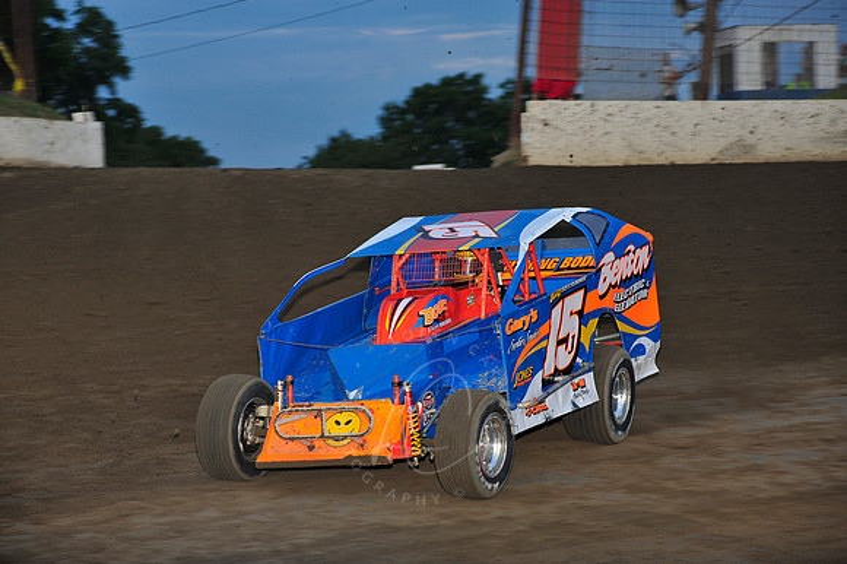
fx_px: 2939
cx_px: 424
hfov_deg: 16.4
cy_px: 282
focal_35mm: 125
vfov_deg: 11.0
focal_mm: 125
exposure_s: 1/320
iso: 640
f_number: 6.3
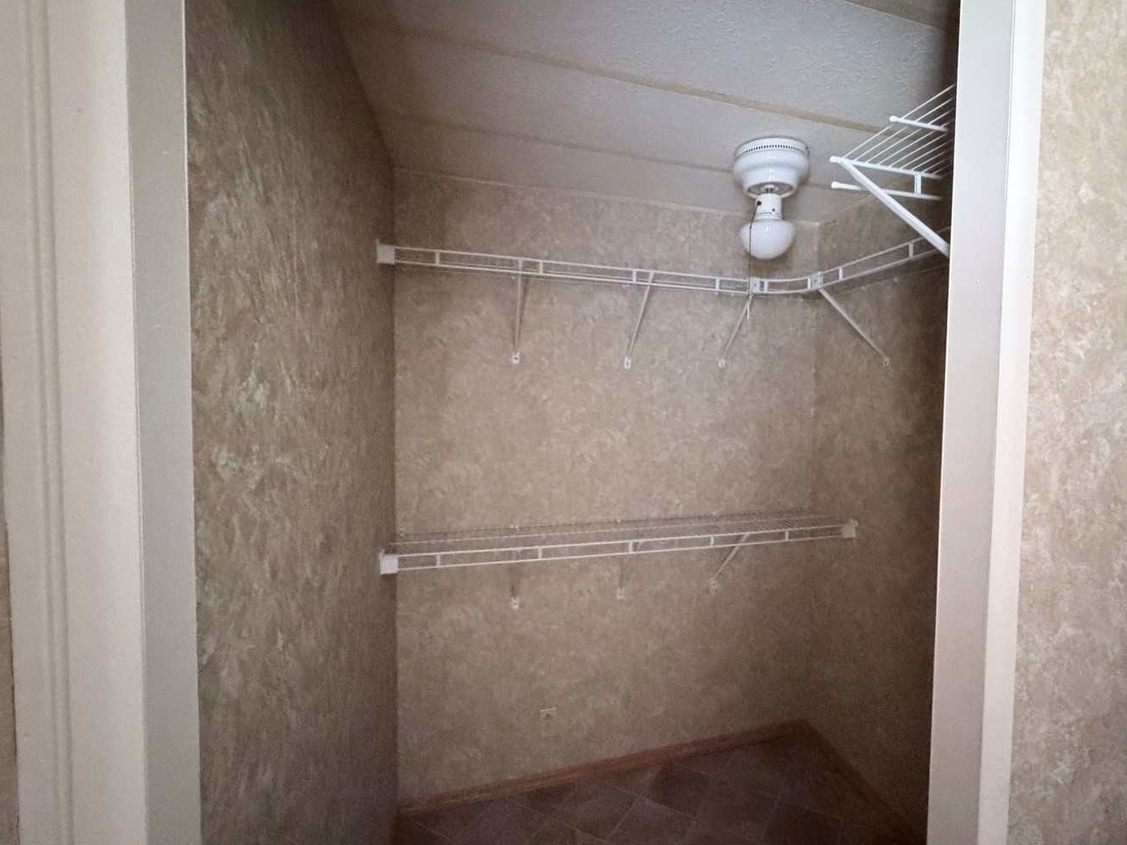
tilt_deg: -2.7
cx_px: 674
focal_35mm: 17
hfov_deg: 89.9
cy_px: 423
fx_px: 553
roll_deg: -0.6
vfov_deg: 74.7
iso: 1600
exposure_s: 1/40
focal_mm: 2.22
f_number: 2.2
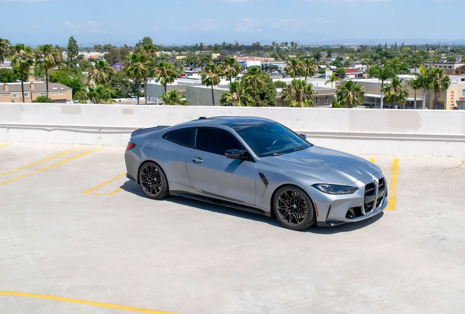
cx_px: 258
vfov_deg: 29.5
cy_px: 143
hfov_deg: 42.5
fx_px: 597
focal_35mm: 46
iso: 400
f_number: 8
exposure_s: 1/2000
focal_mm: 26
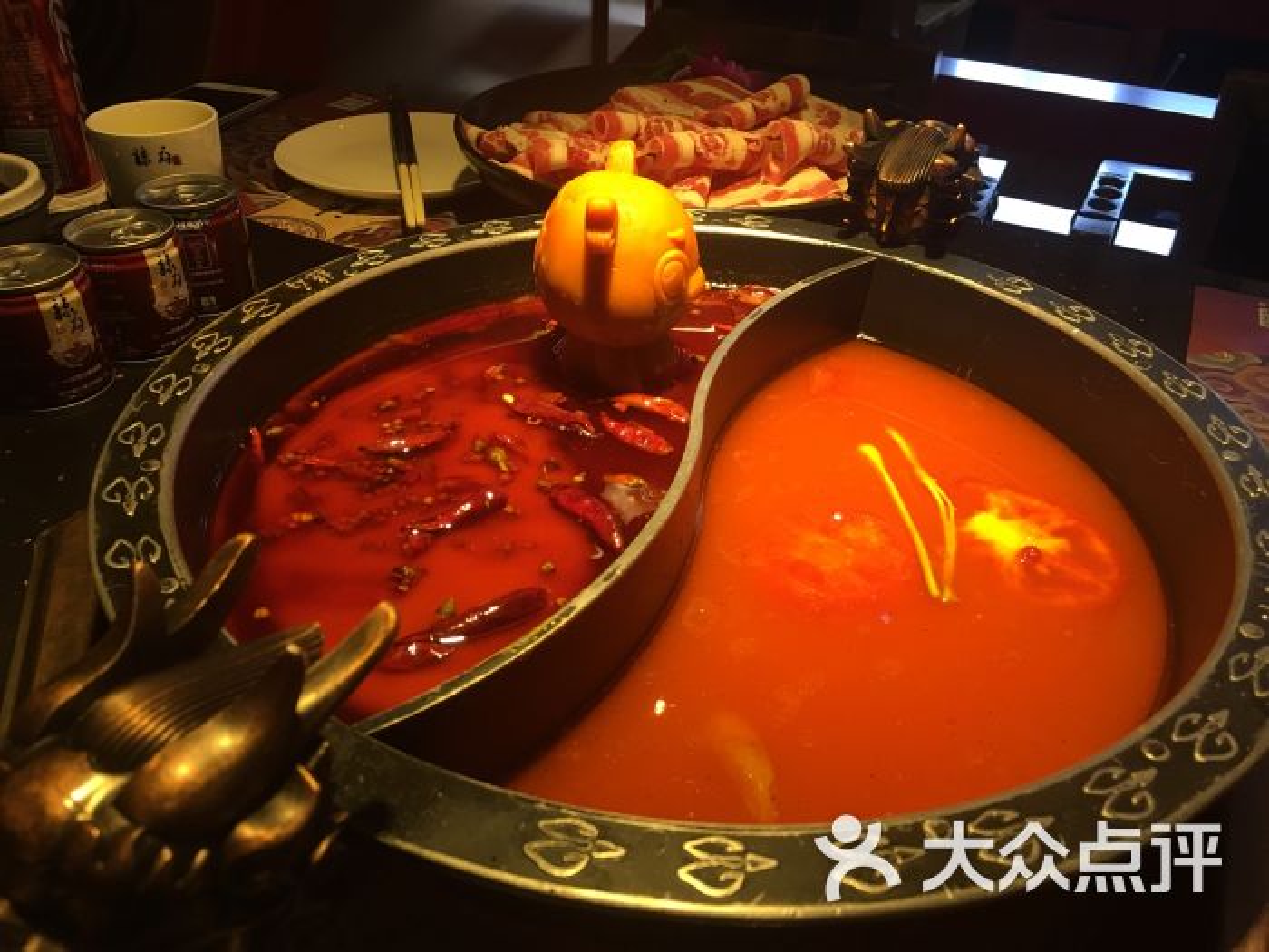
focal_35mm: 29
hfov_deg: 61.7
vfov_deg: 48.2
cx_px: 634
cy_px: 476
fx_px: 1063
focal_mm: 4.15
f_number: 2.2
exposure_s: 1/33
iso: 50
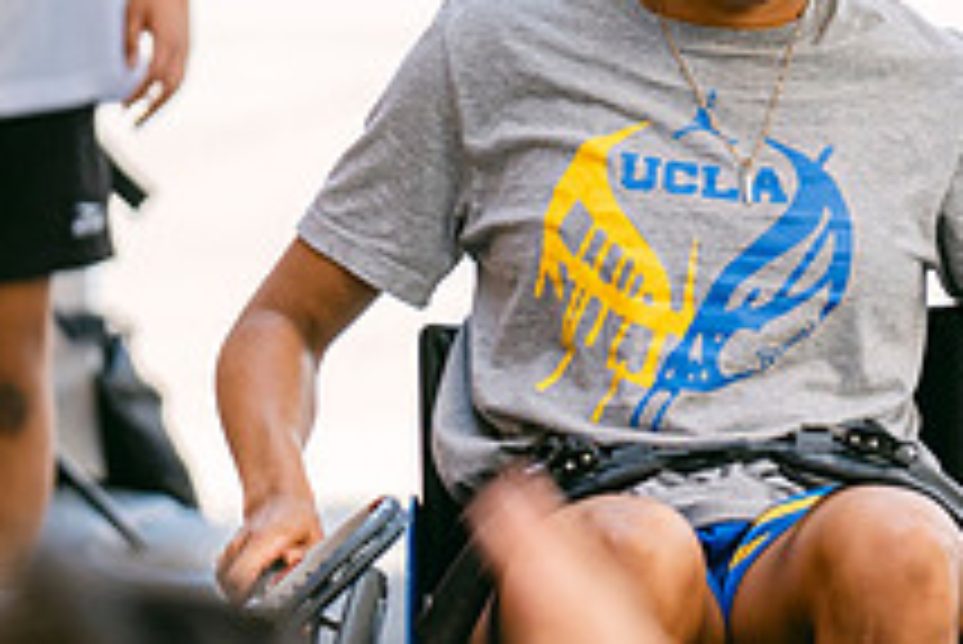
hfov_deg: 3.6
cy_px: 462
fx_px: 15204
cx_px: 734
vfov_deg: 2.4
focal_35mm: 568
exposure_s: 1/750
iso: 160
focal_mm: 140
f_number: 2.8
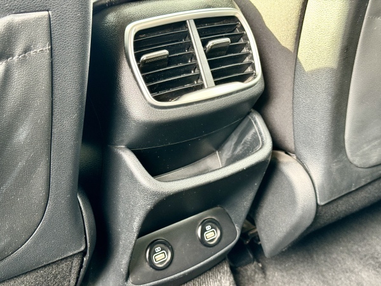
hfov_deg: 39.7
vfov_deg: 30.3
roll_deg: -1.3
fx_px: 528
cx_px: 190
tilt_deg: -25.5
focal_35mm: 48
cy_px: 143
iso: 250
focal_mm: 6.76
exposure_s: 1/49
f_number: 1.78
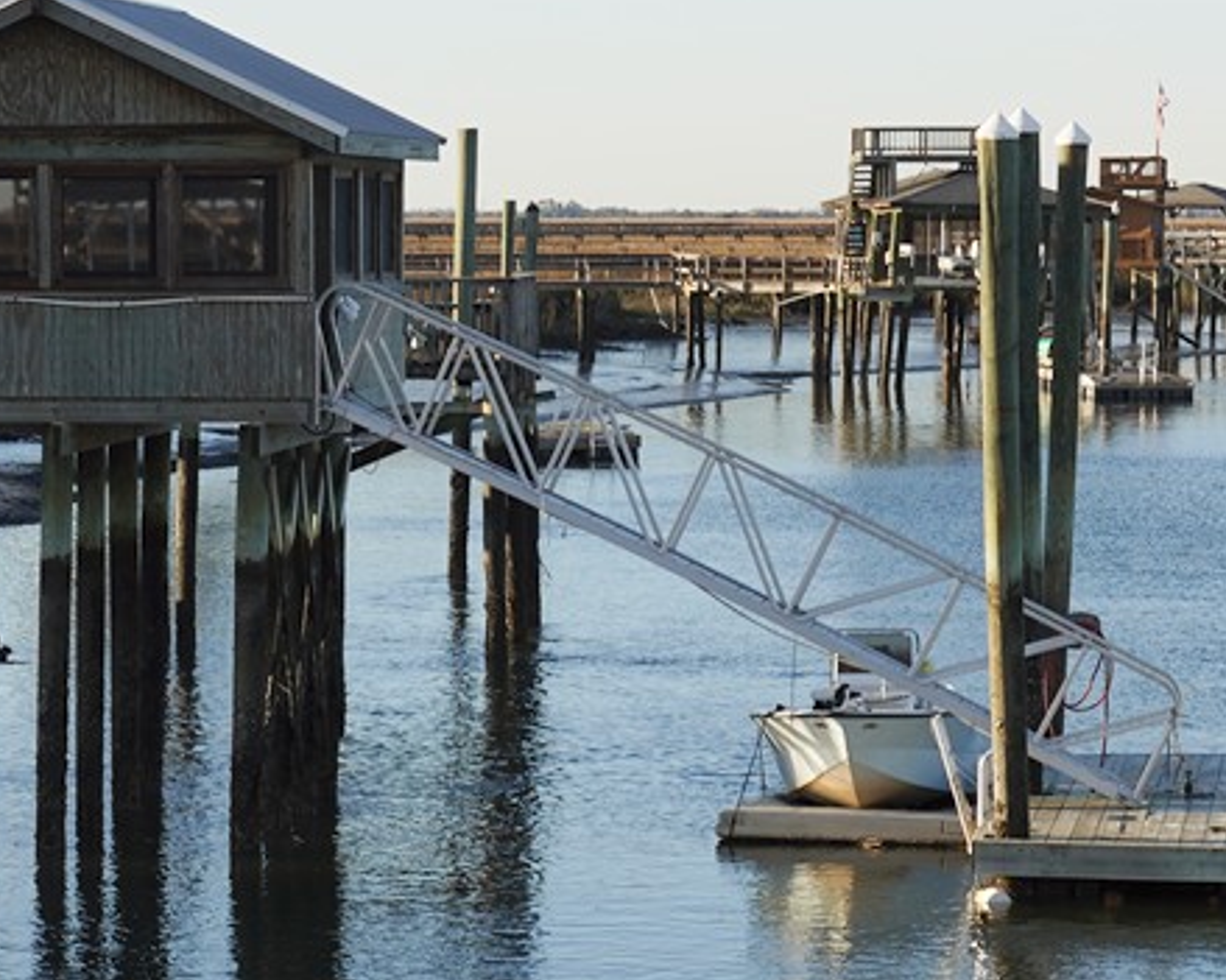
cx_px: 246
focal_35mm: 171
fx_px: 6203
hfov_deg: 11.2
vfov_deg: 9.0
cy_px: 570
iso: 100
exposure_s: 1/100
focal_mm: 40
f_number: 11
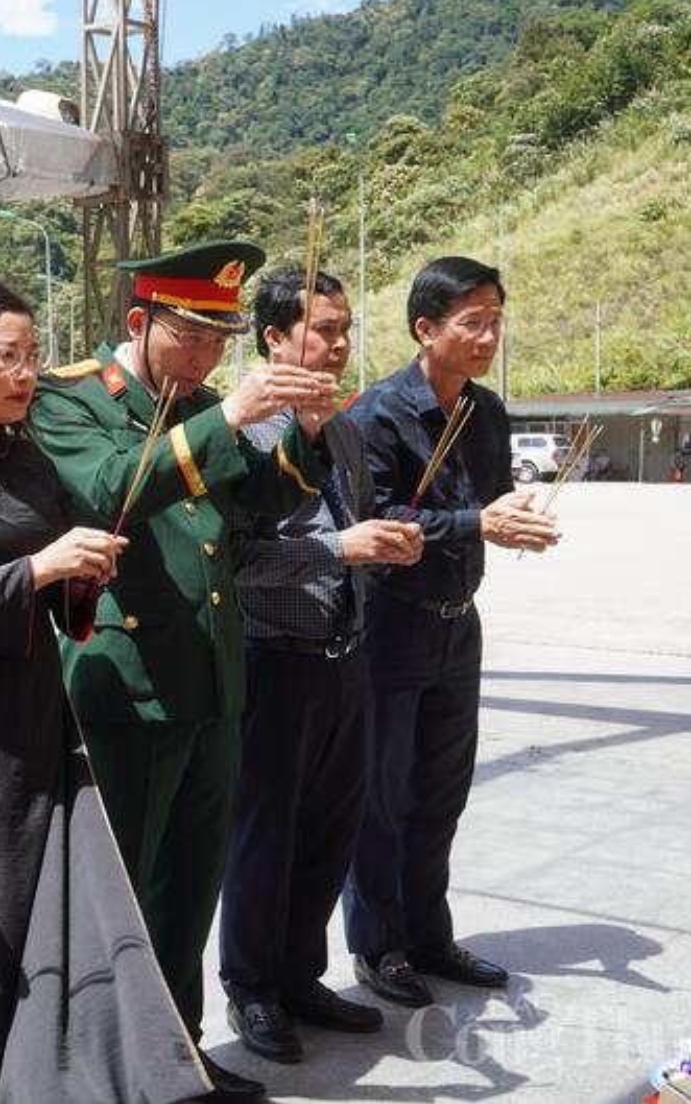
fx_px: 1739
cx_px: -8
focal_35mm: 58
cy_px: 550
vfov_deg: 35.2
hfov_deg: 21.6
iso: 125
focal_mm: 25
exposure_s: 1/160
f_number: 8
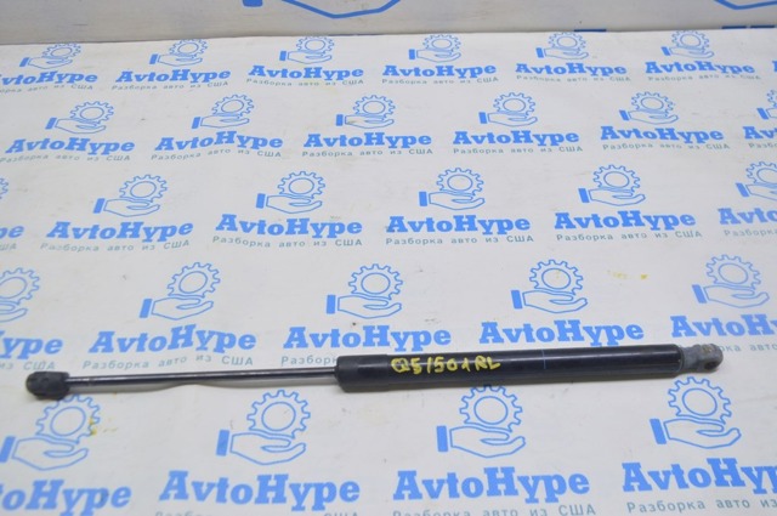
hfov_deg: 55.2
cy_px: 258
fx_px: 744
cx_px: 388
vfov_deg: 38.3
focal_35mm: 34
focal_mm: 23
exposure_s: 1/25
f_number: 5.6
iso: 400
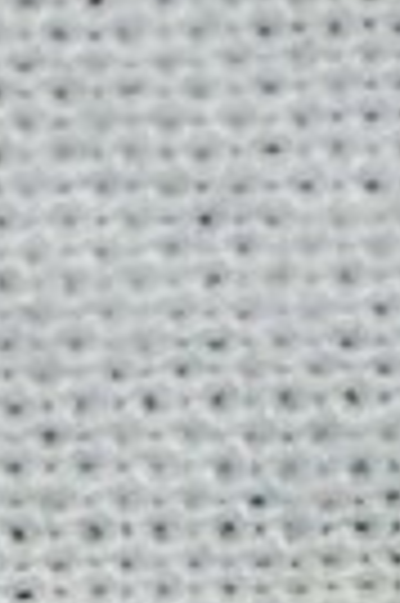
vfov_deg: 2.7
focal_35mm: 754
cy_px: -117
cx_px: -438
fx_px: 12605
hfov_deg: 1.8
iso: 800
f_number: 6.3
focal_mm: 105
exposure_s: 1/250
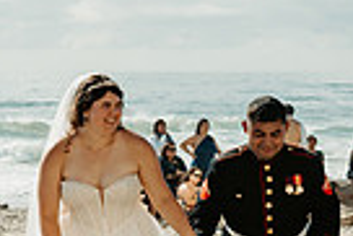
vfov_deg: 8.4
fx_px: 1600
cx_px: 58
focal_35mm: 163
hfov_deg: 12.5
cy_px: 154
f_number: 3.2
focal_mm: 35
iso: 100
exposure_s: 1/2500
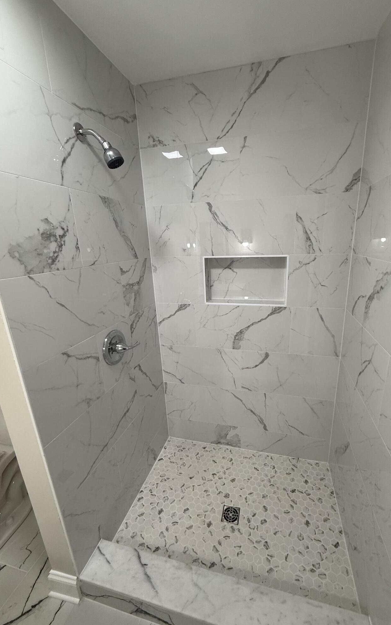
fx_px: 256
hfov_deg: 74.6
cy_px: 315
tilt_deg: -16.2
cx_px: 214
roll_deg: +2.1
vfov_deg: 101.5
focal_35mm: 15
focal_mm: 2.22
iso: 160
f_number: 2.2
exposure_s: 1/120
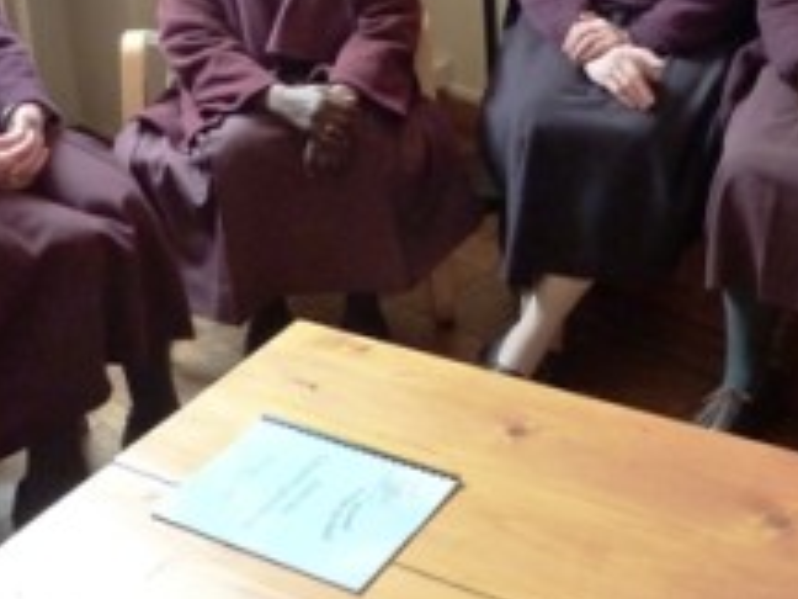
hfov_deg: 32.8
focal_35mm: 58
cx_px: 562
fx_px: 1337
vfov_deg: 24.2
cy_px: 13
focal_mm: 4.1
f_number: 3.3
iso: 400
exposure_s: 1/15
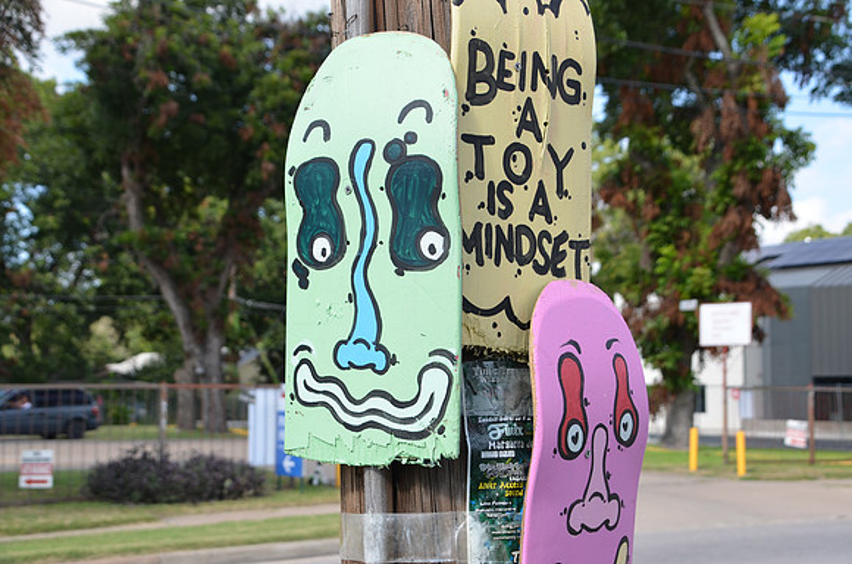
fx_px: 1559
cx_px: 426
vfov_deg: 20.5
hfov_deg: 30.6
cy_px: 282
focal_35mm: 66
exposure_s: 1/200
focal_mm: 44
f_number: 7.1
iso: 160
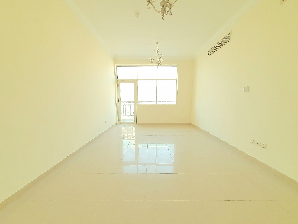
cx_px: 149
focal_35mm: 13
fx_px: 112
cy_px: 112
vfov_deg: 89.9
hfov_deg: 106.2
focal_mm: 1.8
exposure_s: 1/60.2
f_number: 2.2
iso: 200
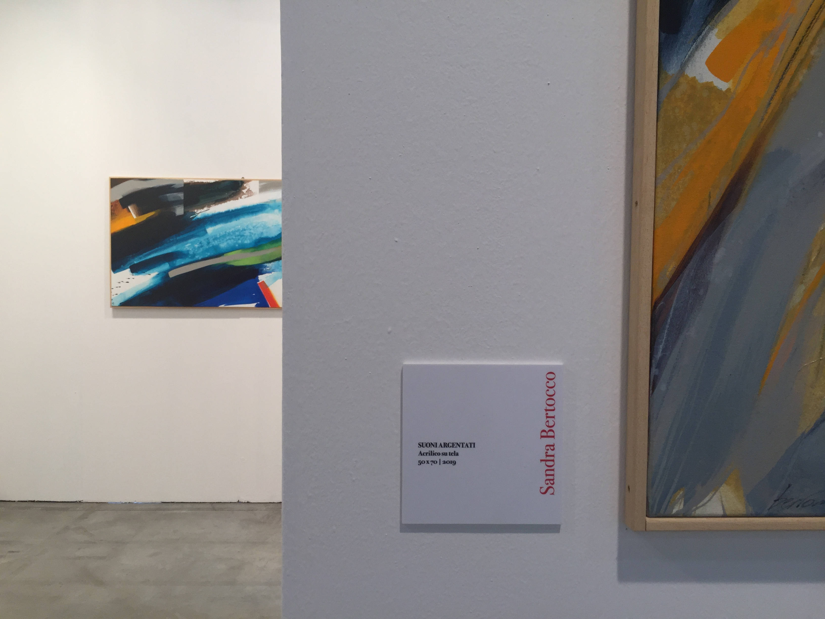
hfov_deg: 61.7
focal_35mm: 29
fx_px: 691
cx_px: 412
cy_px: 310
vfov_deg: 48.2
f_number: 2.2
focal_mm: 4.15
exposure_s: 1/100
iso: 50
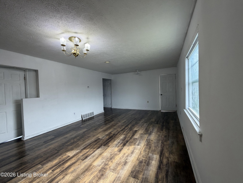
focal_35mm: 14
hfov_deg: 102.1
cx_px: 122
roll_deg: +3.0
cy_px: 92
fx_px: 98
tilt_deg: -1.8
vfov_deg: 85.7
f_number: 2.2
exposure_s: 1/120
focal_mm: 2.22
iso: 125
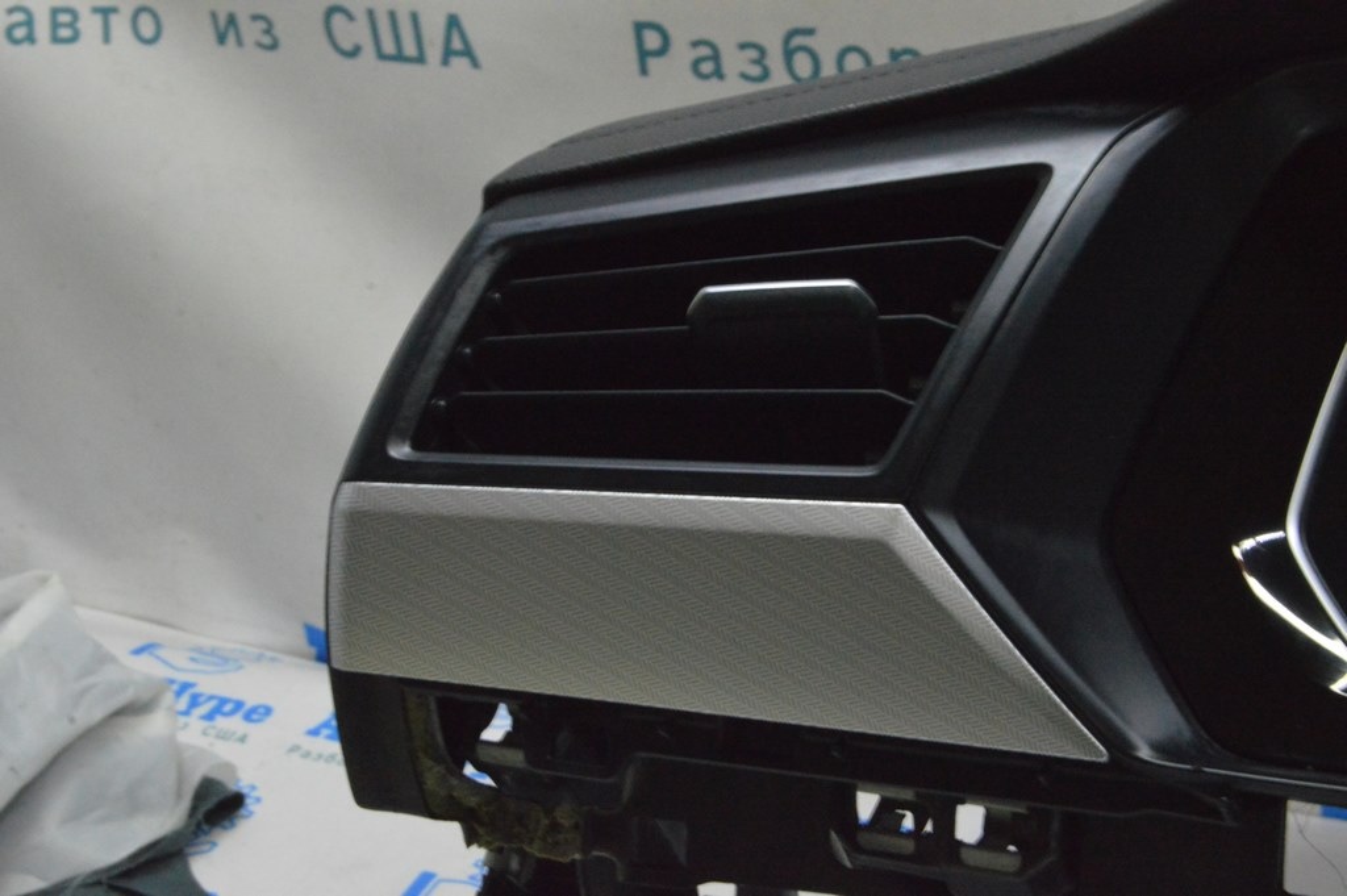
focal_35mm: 60
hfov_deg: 33.4
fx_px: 2243
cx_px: 674
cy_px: 448
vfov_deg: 22.6
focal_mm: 40
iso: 6400
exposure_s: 1/20
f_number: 20
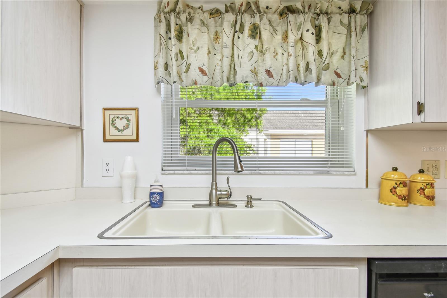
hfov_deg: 100.4
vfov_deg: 77.3
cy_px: 149
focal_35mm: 15
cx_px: 224
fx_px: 186
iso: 100
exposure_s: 1/30
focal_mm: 10
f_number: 7.1
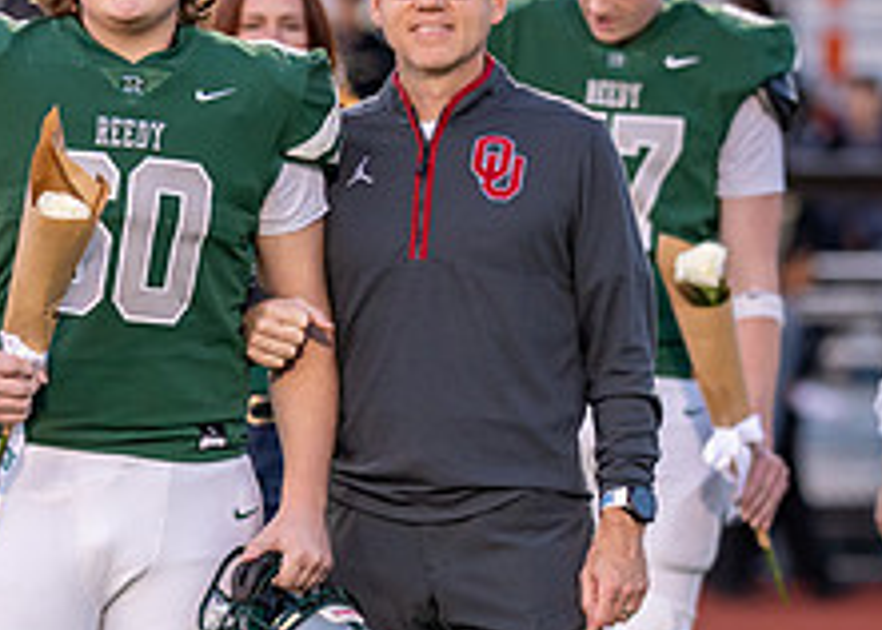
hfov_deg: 3.7
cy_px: 417
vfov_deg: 2.6
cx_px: 165
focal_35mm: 545
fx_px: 13656
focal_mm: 135
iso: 500
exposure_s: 1/640
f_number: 2.2
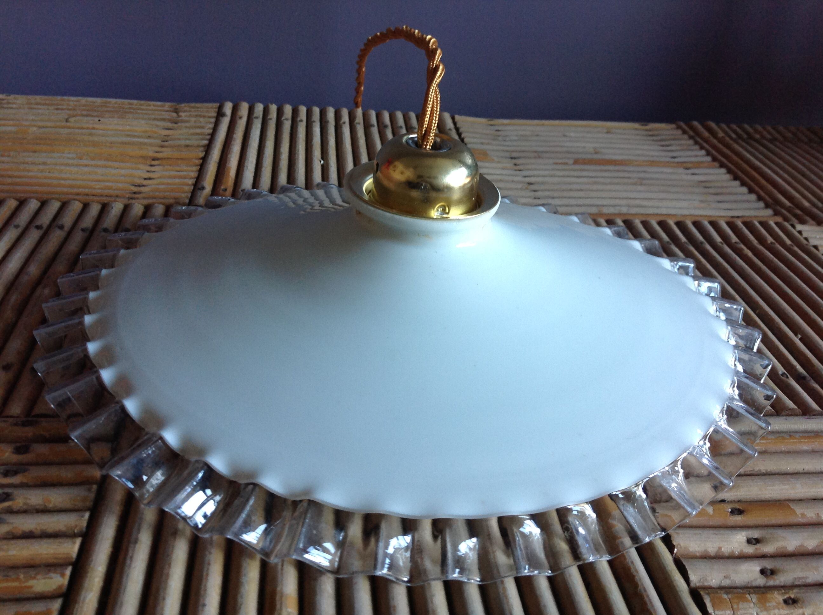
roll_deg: -5.6
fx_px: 831
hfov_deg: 52.7
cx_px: 412
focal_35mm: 35
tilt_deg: -29.1
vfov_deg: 40.6
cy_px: 308
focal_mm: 4.28
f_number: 2.4
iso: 100
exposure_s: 1/15
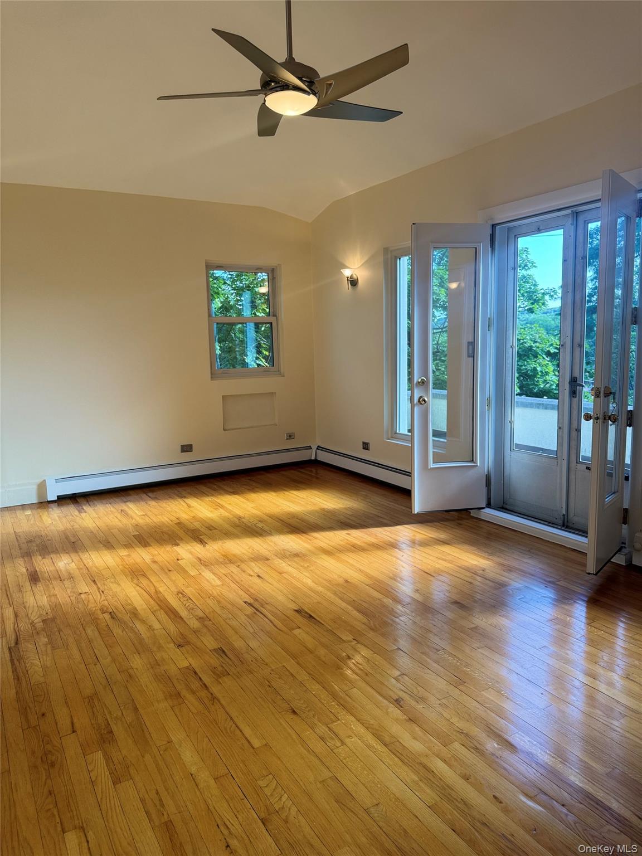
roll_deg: +1.9
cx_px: 321
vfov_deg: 71.6
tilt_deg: -7.3
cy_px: 428
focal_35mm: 24
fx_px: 593
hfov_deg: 56.8
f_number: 1.78
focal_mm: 6.76
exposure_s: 1/158
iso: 64
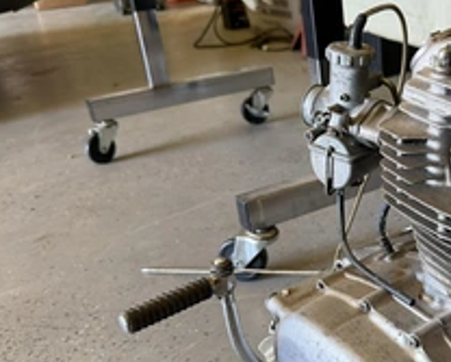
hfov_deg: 38.8
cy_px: 238
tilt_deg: -27.6
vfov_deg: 33.2
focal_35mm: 45
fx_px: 601
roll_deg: +3.4
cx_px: 388
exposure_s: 1/66
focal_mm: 6.76
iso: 200
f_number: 1.78
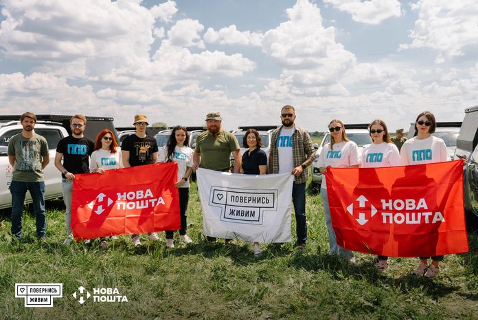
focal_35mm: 30
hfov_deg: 61.9
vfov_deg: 43.7
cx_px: 239
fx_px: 399
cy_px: 160
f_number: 4
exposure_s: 1/2500
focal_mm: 30
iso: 640
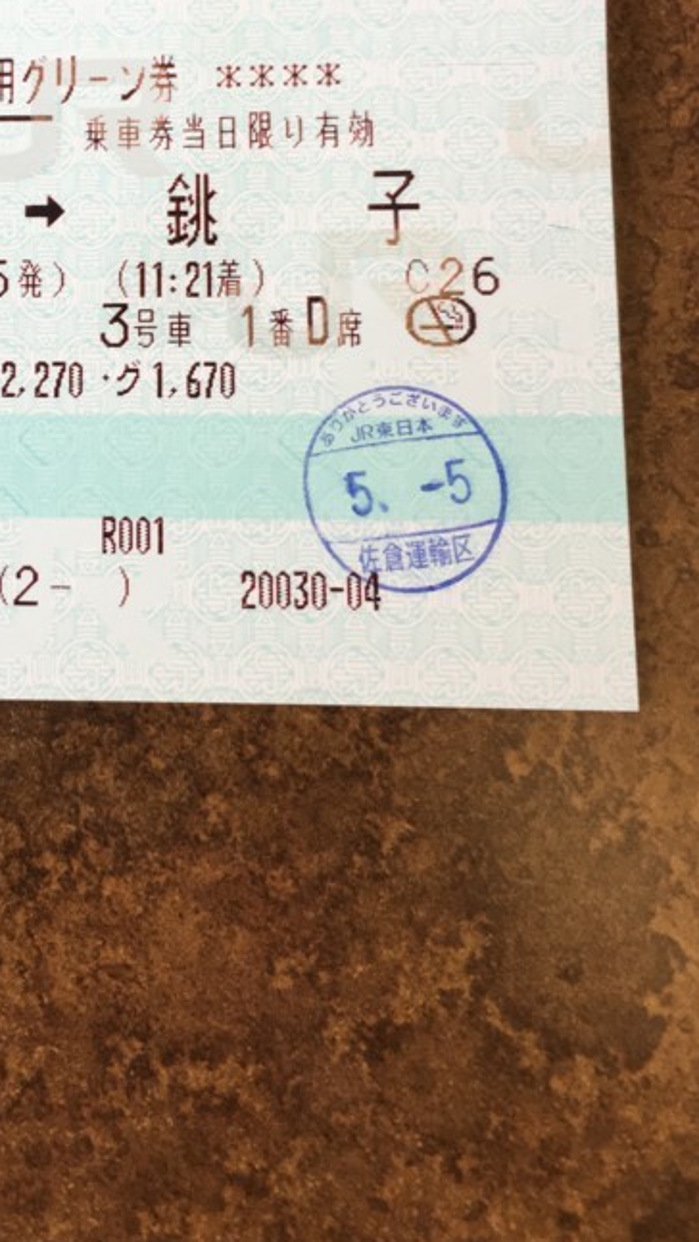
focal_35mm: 50
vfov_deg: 39.9
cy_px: 269
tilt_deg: -76.9
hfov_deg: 23.1
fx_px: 1647
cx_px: 25
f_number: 2.2
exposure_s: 1/120
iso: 40
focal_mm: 4.15
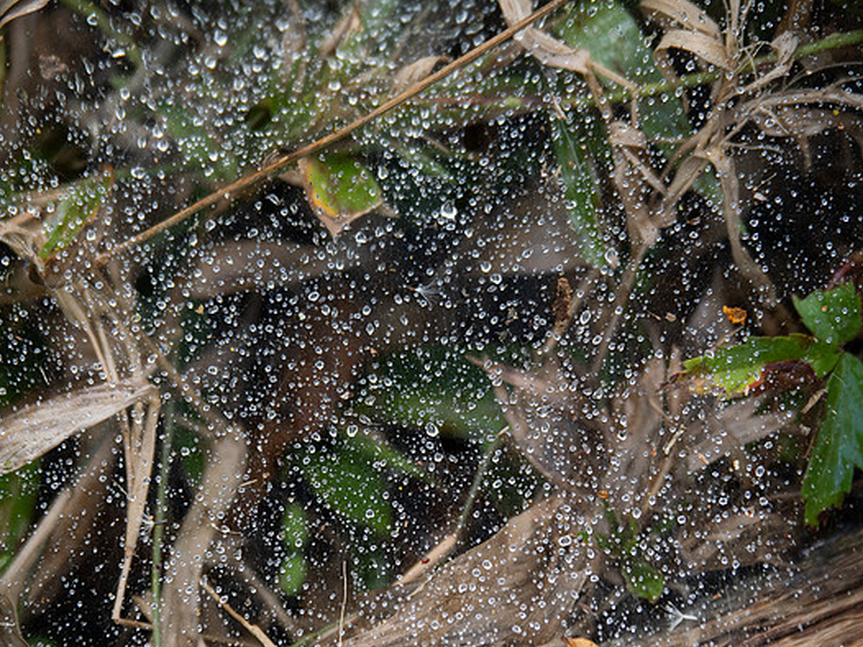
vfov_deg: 4.5
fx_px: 8248
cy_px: 333
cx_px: 389
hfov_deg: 6.0
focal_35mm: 331
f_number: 5.6
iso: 400
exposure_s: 1/125
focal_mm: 150
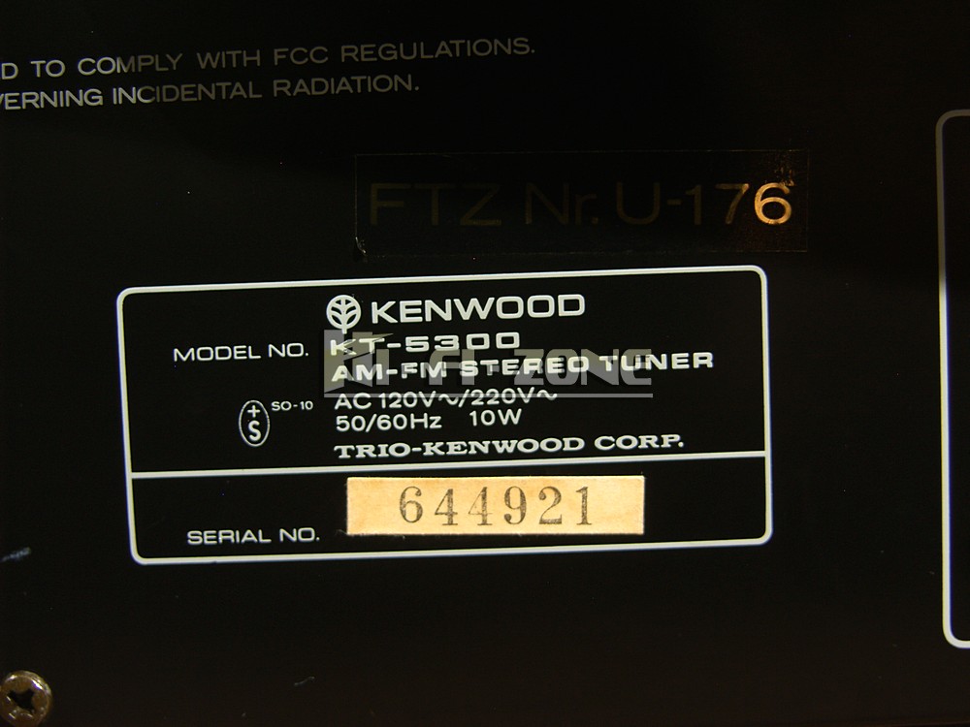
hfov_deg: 23.0
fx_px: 2382
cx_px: 485
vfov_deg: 17.4
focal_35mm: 85
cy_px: 364
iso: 50
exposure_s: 1/80
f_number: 3.2
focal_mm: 22
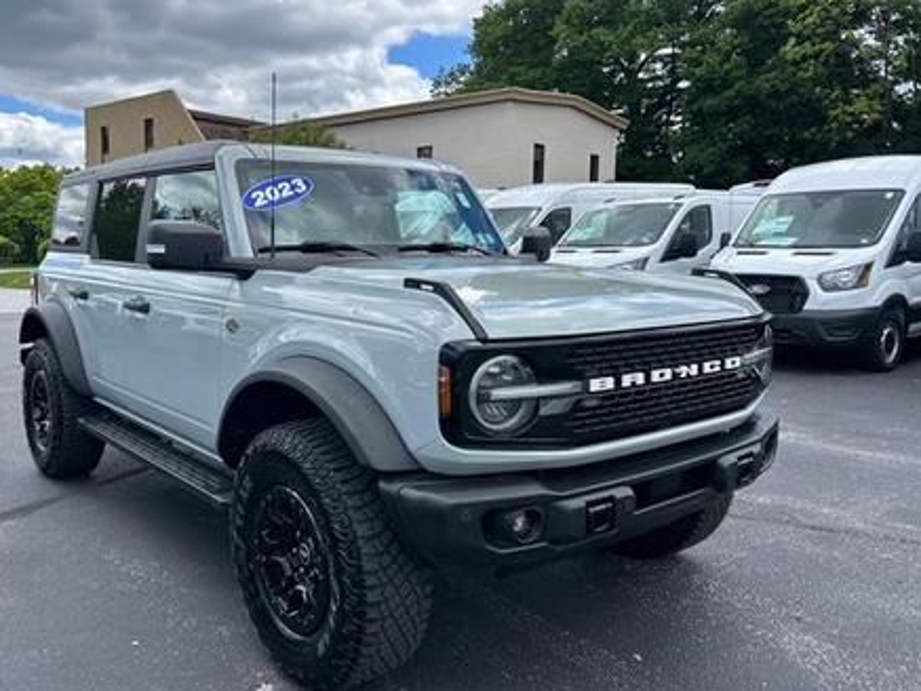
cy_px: 322
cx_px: 409
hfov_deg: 59.8
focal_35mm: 30
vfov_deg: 46.8
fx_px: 798
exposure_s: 1/2299
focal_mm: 5.7
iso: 50
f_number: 1.5
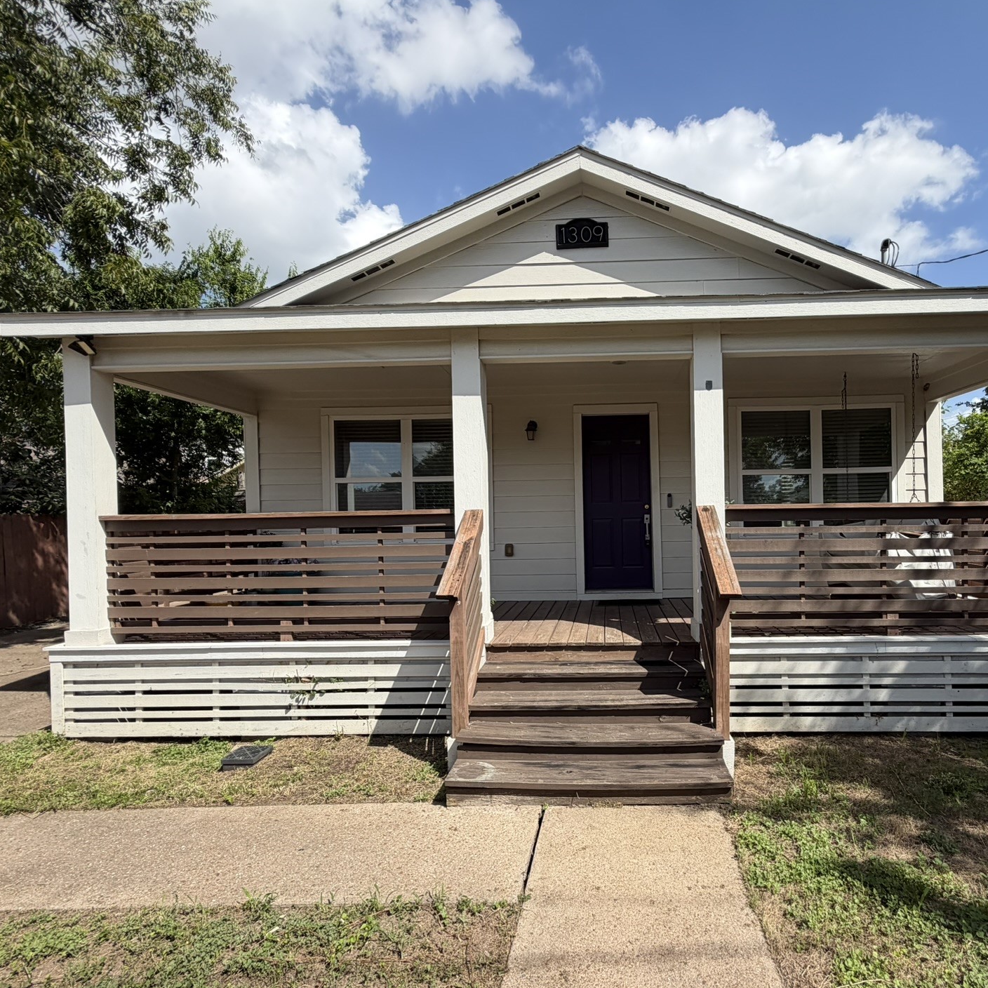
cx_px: 595
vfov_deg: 80.6
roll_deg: +2.9
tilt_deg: -0.6
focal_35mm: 18
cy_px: 525
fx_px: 581
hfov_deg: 79.7
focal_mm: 2.22
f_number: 2.2
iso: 25
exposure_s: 1/770
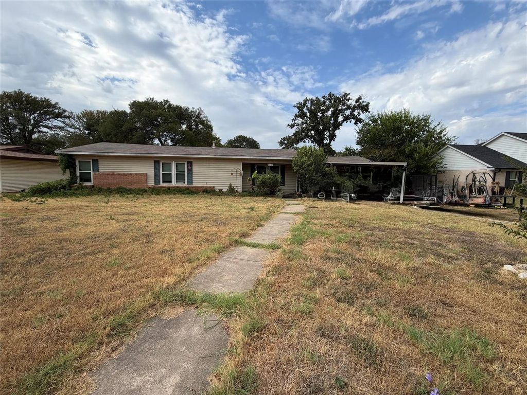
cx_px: 264
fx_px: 213
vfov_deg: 85.7
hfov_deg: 102.1
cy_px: 198
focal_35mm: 14
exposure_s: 1/770
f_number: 2.2
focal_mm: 2.22
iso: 25
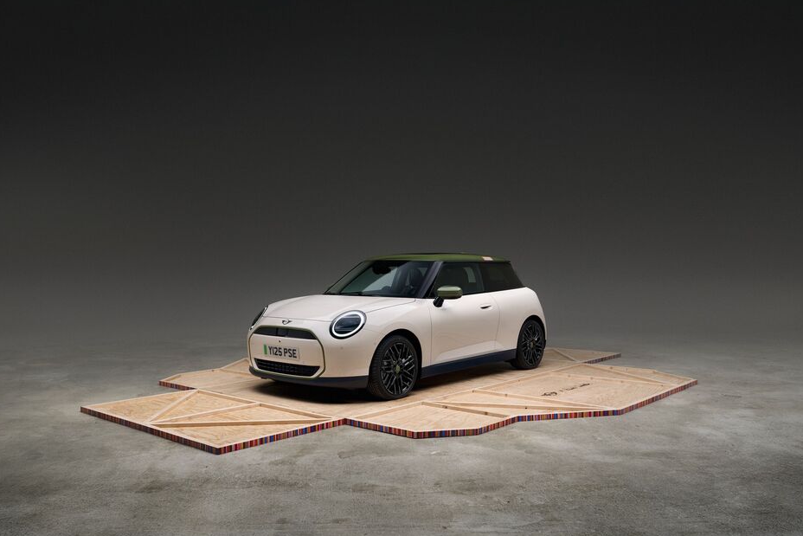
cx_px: 393
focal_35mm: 30
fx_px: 669
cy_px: 269
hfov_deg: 61.9
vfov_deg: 43.6
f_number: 8
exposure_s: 1/3
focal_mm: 29
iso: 200
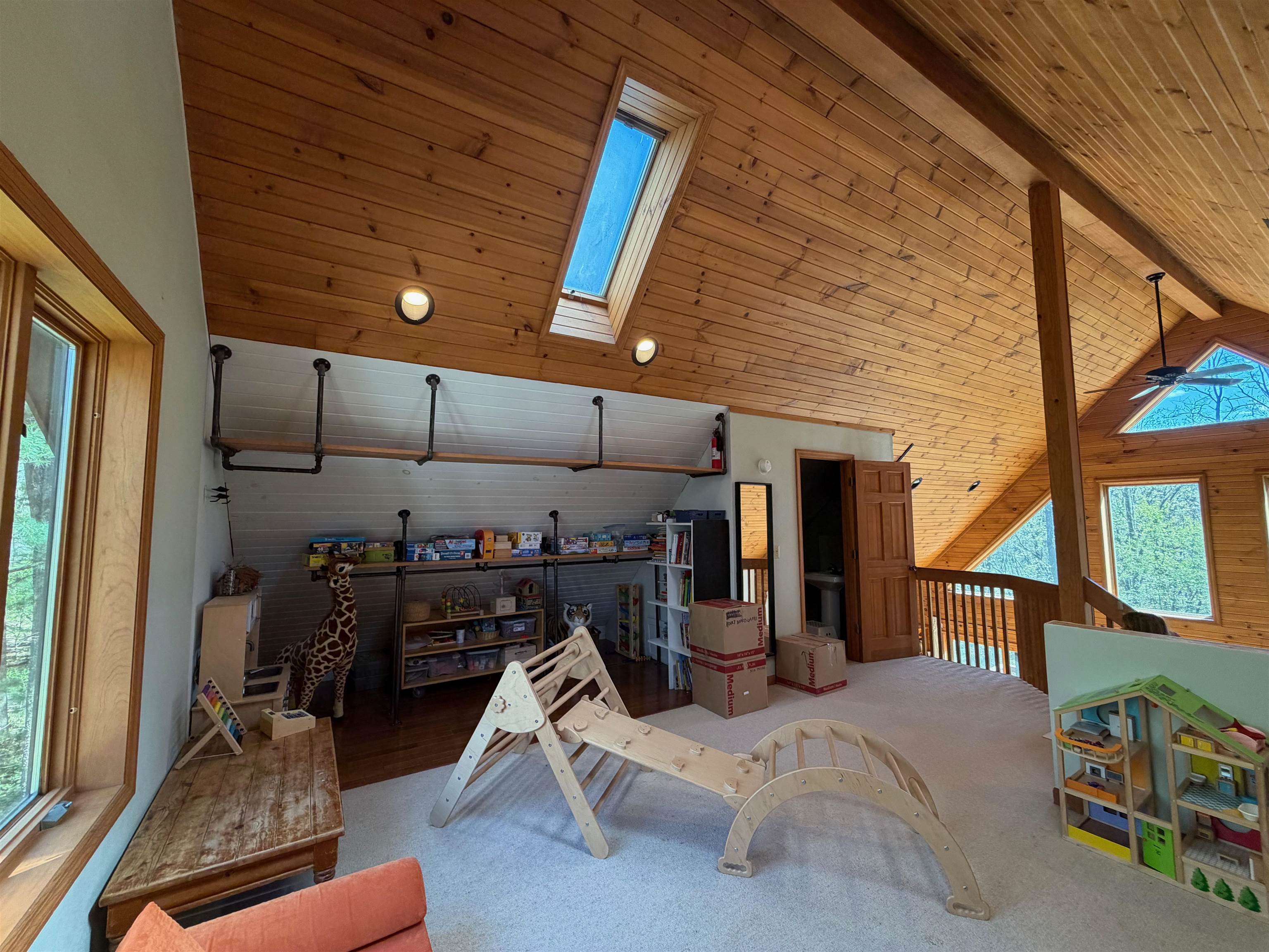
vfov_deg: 85.7
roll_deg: +1.0
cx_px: 634
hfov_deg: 102.1
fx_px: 513
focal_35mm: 14
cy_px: 476
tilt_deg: +4.7
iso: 200
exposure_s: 1/120
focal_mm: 2.22
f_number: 2.2
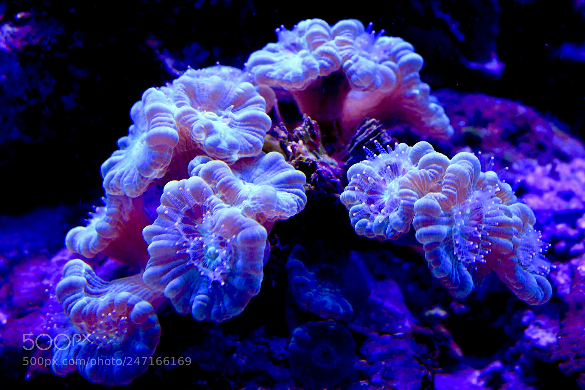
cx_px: 292
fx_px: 975
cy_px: 195
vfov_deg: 22.6
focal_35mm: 60
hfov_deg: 33.4
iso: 1600
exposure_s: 1/25
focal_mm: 40
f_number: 11
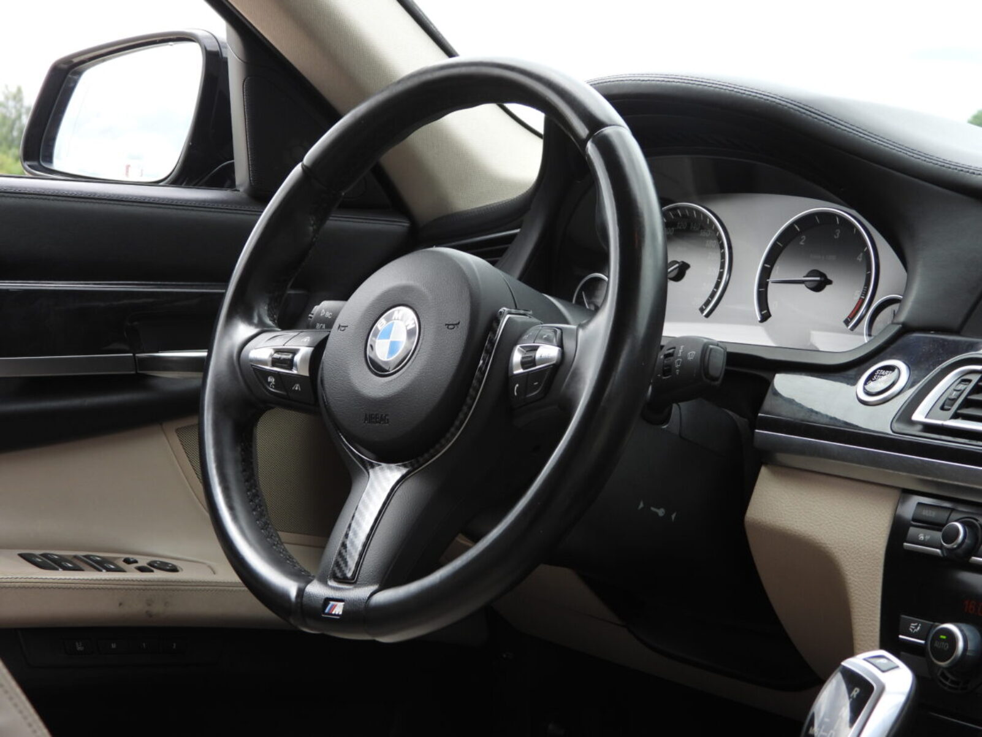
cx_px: 491
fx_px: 2128
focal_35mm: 75
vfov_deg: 19.6
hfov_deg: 26.0
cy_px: 368
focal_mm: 13.5
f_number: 3.5
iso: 100
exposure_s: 1/160
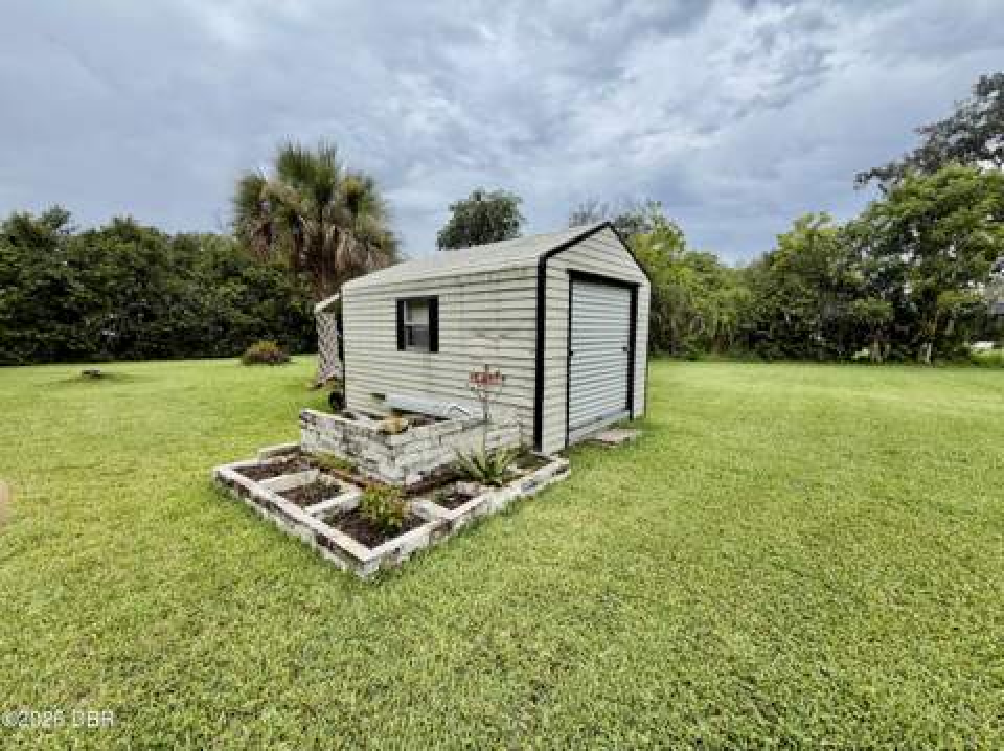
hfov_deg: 102.1
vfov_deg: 85.6
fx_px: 406
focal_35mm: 14
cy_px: 376
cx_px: 502
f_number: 2.2
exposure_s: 1/770
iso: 20
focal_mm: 2.22
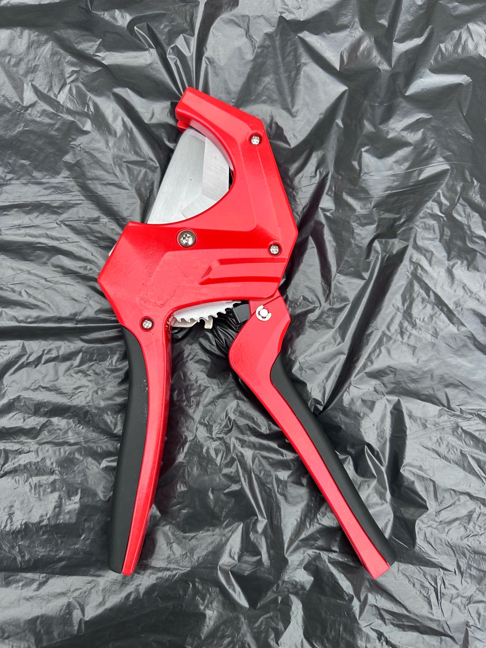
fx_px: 449
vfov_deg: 71.6
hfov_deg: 56.8
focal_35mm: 24
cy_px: 324
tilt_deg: -85.3
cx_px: 243
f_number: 1.78
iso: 80
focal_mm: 6.86
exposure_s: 1/347
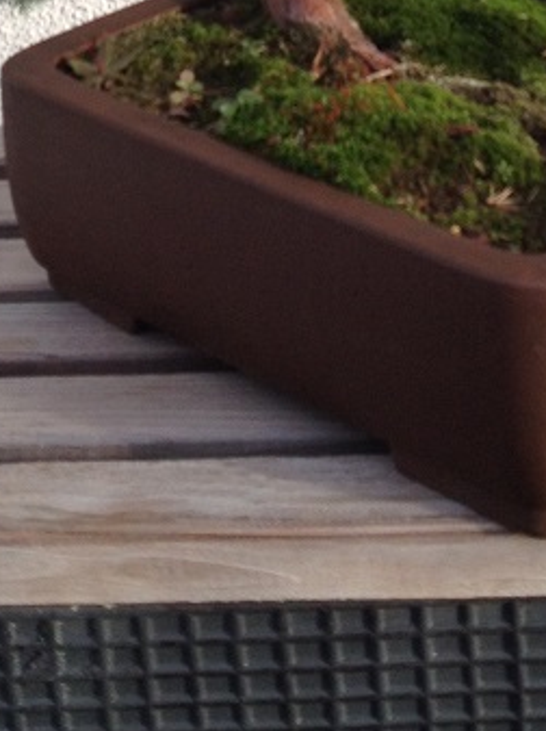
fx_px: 2191
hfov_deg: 14.2
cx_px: 295
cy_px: -293
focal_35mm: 104
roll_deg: +4.9
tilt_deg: -11.7
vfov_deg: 17.4
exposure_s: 1/375
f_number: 2.4
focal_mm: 4.28
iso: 50
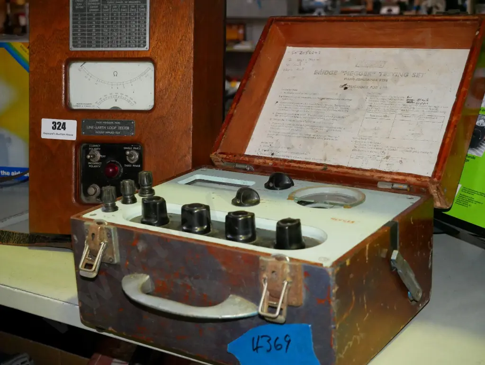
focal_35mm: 56
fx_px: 785
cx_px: 242
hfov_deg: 34.3
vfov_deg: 26.1
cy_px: 182
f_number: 5.6
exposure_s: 1/125
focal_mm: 28
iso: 3200
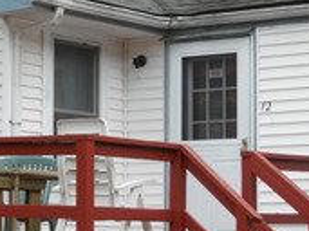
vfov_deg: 9.2
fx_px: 1445
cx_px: 74
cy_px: 105
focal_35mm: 162
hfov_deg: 12.2
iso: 80
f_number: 3.7
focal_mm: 9.6
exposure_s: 1/320
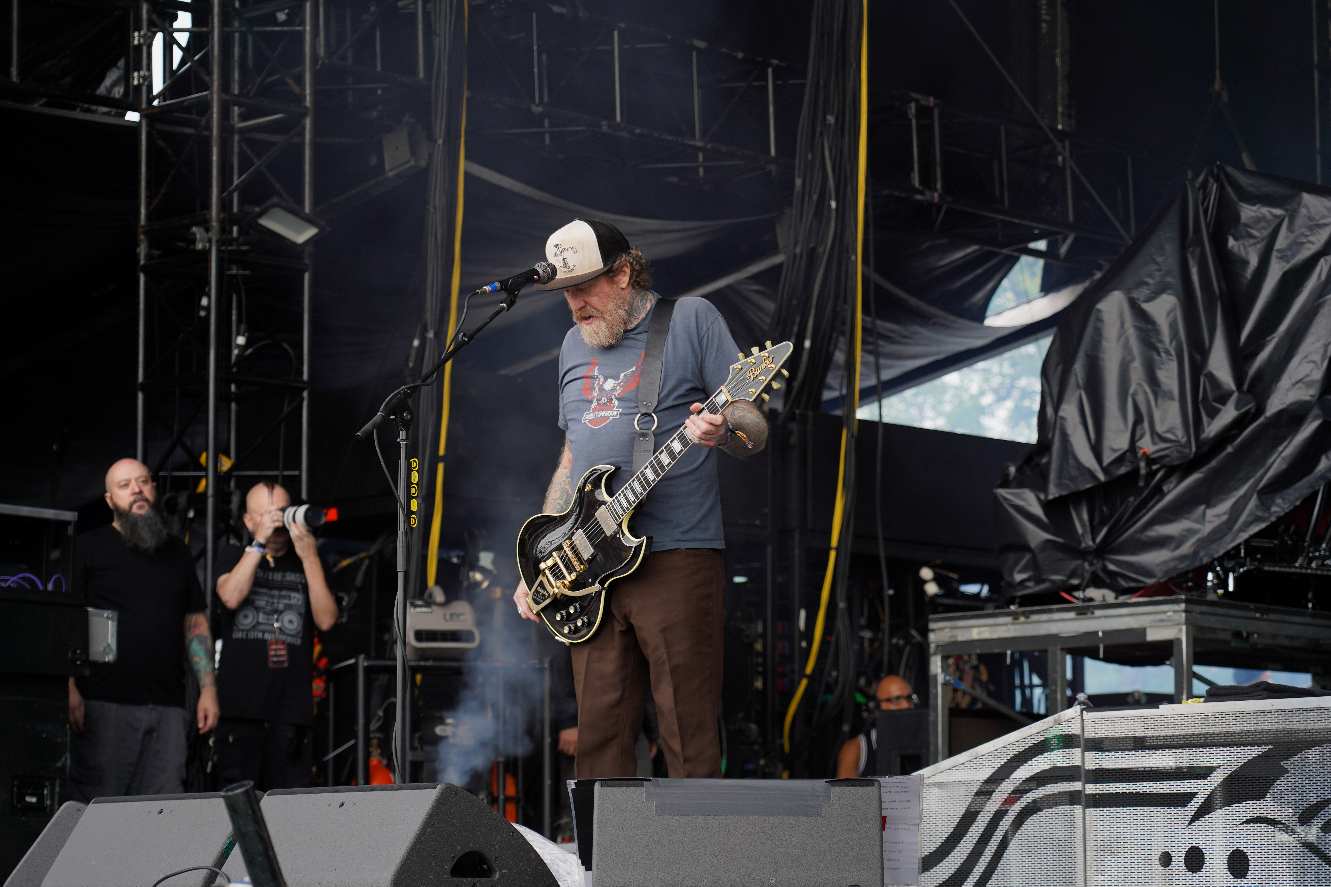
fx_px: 3882
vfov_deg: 13.0
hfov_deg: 19.5
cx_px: 666
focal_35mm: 105
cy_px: 444
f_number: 4.5
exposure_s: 1/160
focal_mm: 105
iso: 100
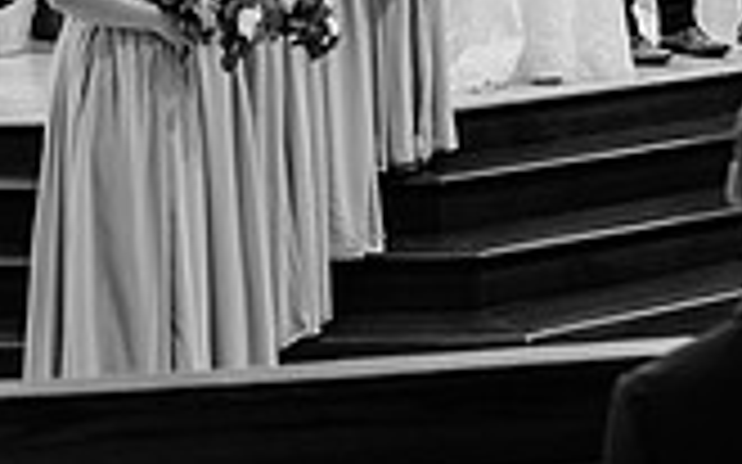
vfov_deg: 8.8
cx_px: 742
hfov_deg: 14.1
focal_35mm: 146
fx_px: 2951
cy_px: -158
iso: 1000
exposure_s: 1/250
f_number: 2.8
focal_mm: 39
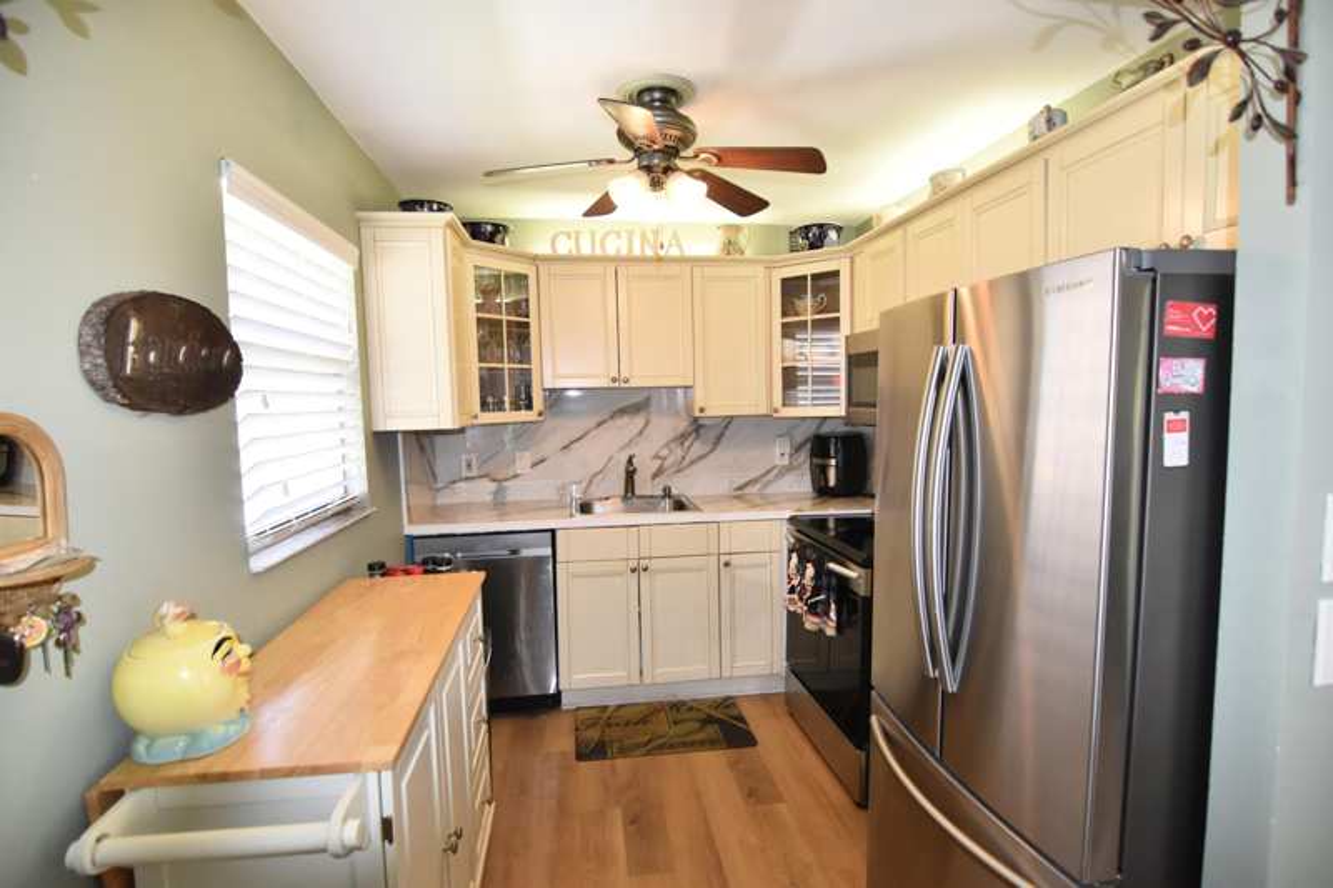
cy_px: 444
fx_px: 611
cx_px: 666
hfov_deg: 95.0
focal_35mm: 16
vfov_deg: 72.0
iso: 800
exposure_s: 1/200
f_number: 4
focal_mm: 11
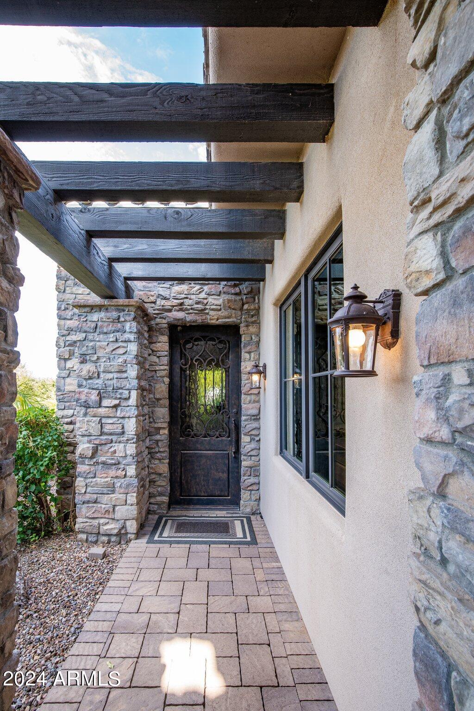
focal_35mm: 16
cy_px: 356
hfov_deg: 73.7
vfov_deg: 96.7
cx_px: 237
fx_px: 316
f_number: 11
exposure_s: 1/15
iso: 200
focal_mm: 16
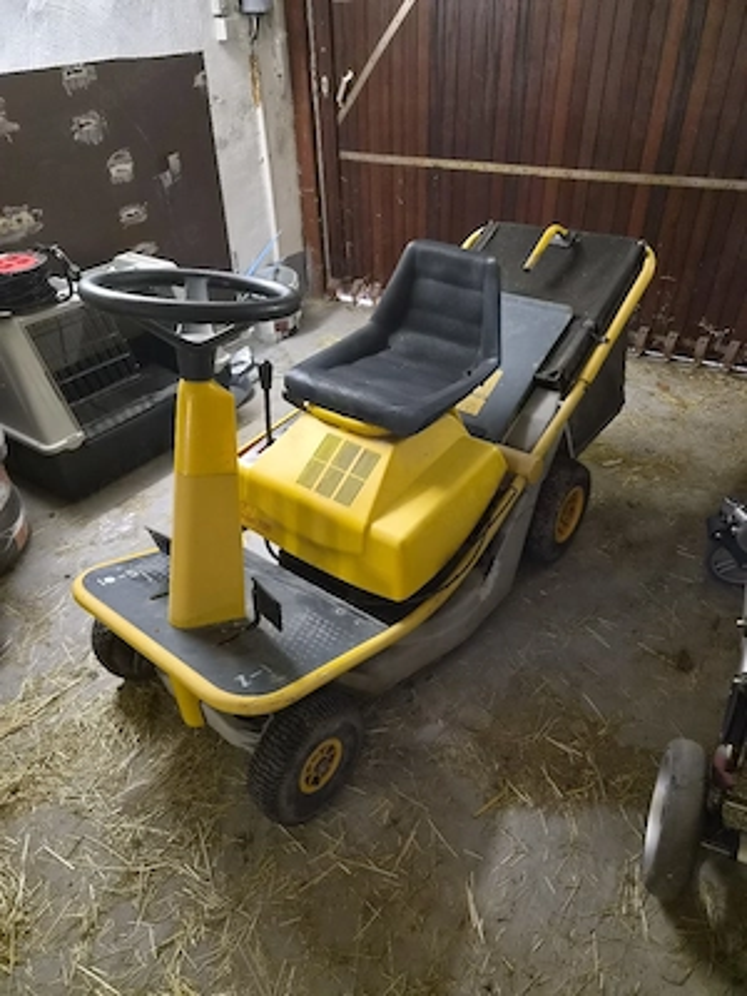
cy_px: 498
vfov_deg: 73.9
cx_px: 374
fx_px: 662
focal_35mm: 23
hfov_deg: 58.9
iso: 2000
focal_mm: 5.4
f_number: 1.8
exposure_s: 1/100
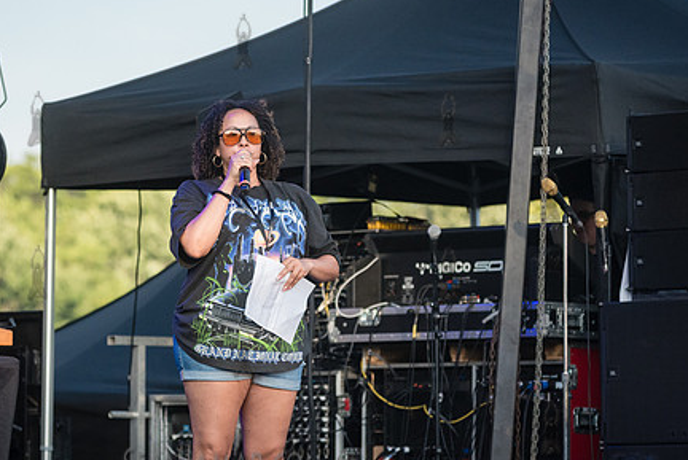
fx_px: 4362
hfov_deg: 9.0
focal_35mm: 228
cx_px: 242
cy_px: 195
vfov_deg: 6.0
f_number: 4.5
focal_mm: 170
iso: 2000
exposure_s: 1/3200
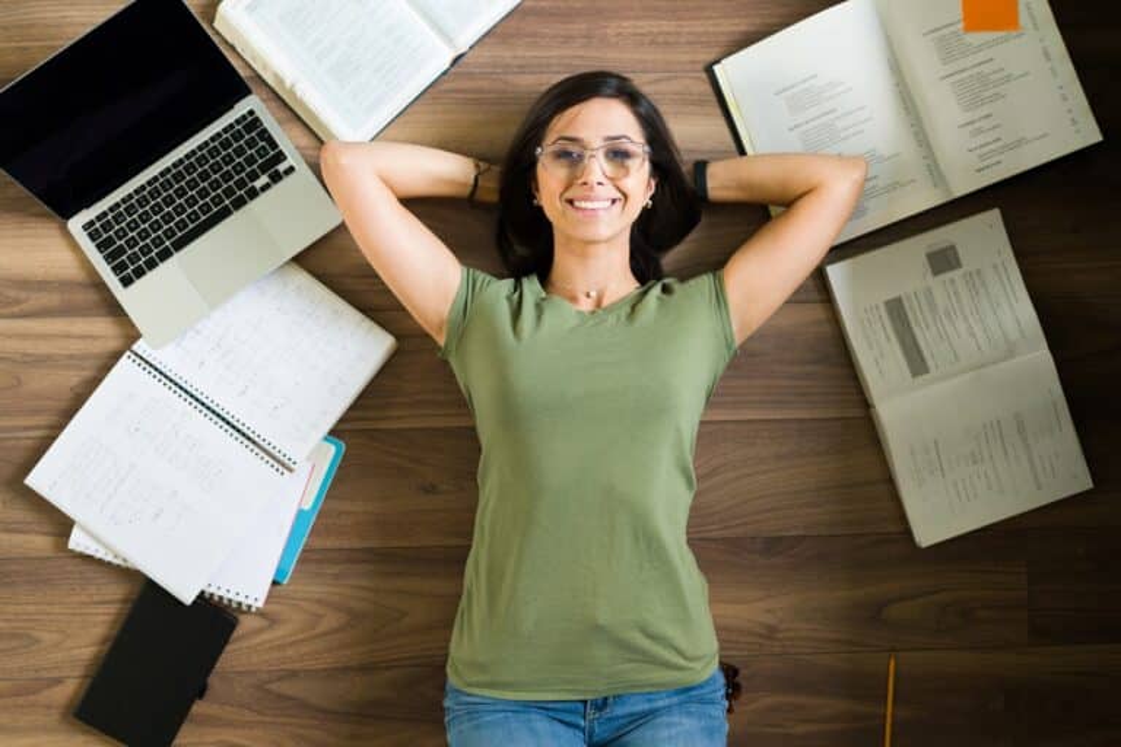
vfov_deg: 37.9
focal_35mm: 35
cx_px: 560
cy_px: 374
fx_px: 1090
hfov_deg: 54.4
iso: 320
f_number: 1.4
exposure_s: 1/160
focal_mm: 35
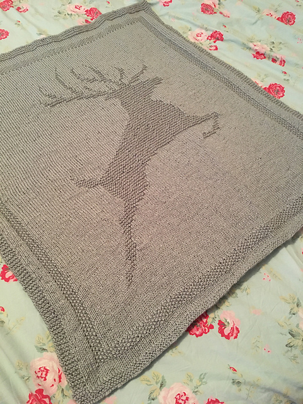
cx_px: 152
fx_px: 338
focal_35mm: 29
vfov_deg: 61.7
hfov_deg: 48.2
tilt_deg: -59.9
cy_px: 202
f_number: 2.2
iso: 250
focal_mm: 4.15
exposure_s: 1/17
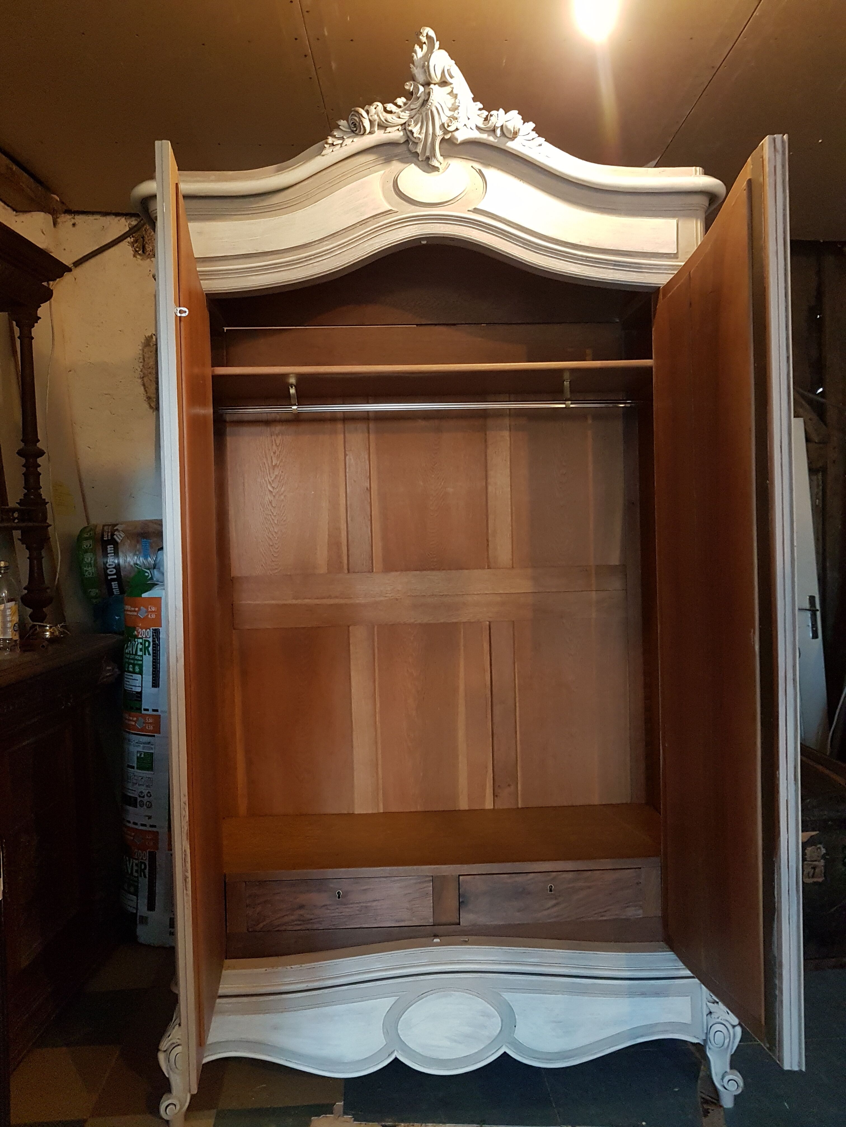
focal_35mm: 26
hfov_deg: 53.1
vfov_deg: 67.3
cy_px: 564
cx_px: 423
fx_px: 847
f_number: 1.7
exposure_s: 1/10
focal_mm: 4.2
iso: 250
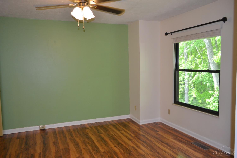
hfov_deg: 67.4
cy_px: 79
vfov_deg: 47.9
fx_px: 178
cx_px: 118
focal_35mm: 27
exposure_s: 1/60
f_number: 3.5
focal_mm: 18
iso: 450
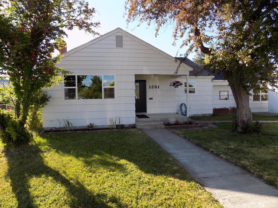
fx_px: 185
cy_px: 104
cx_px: 139
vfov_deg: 58.9
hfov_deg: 73.9
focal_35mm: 23
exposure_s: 1/320
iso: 80
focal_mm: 4
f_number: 3.1
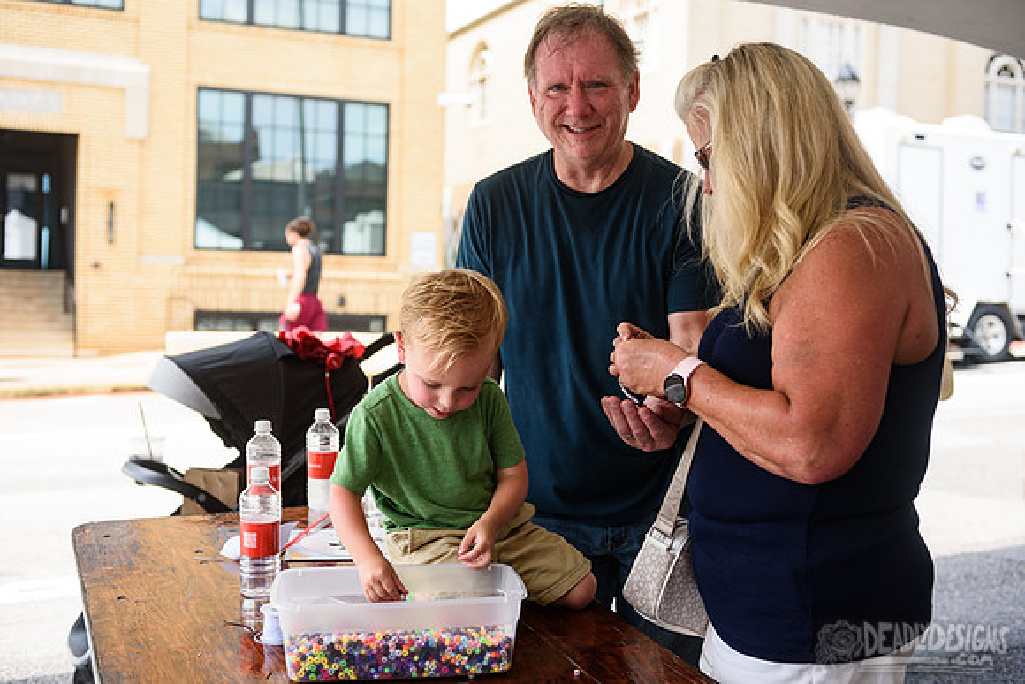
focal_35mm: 48
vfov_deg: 28.1
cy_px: 342
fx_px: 1367
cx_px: 512
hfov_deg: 41.1
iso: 200
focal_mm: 48
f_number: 5
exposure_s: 1/400
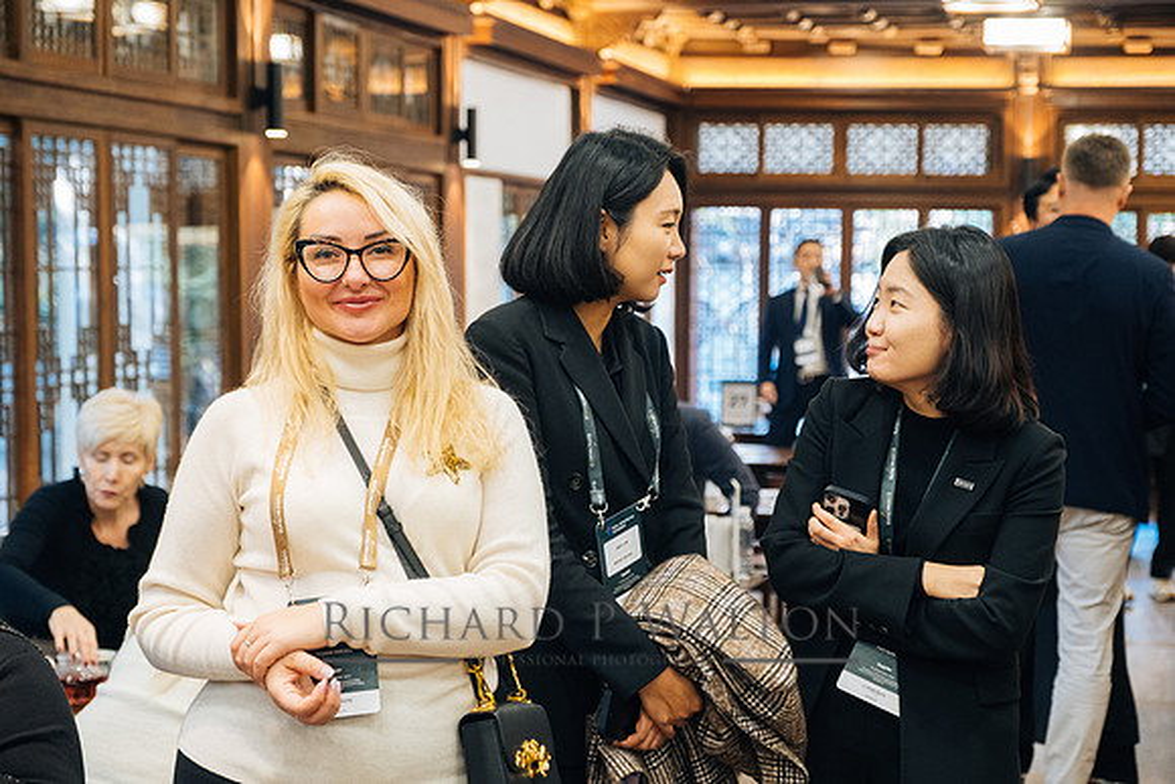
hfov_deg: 27.7
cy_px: 392
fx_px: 2383
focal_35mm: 73
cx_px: 588
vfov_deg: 18.7
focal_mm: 48.5
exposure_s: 1/125
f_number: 3.2
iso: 1600
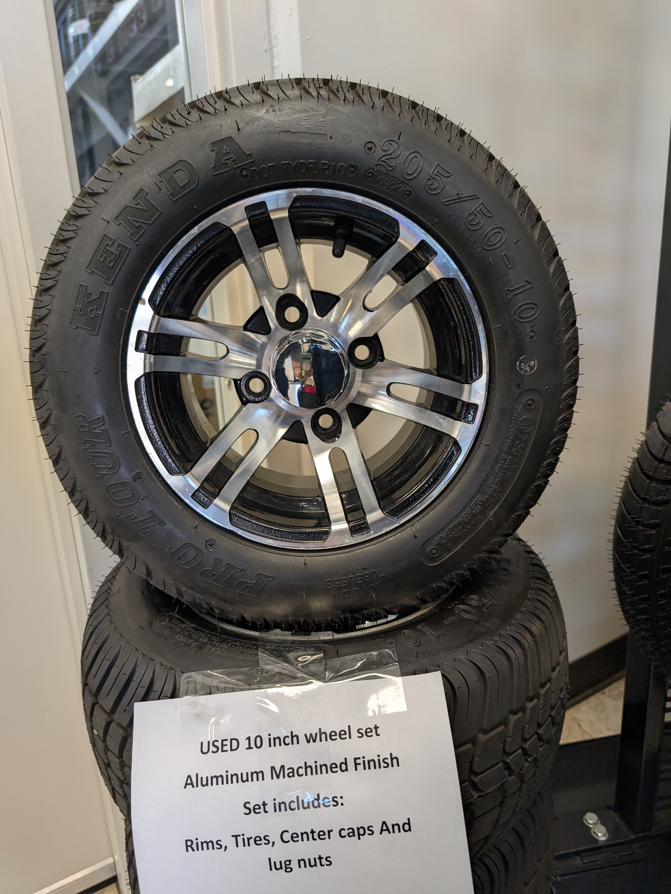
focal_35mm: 24
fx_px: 620
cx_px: 336
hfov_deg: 56.8
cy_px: 447
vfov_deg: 71.6
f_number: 1.68
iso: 149
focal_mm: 6.9
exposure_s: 1/100
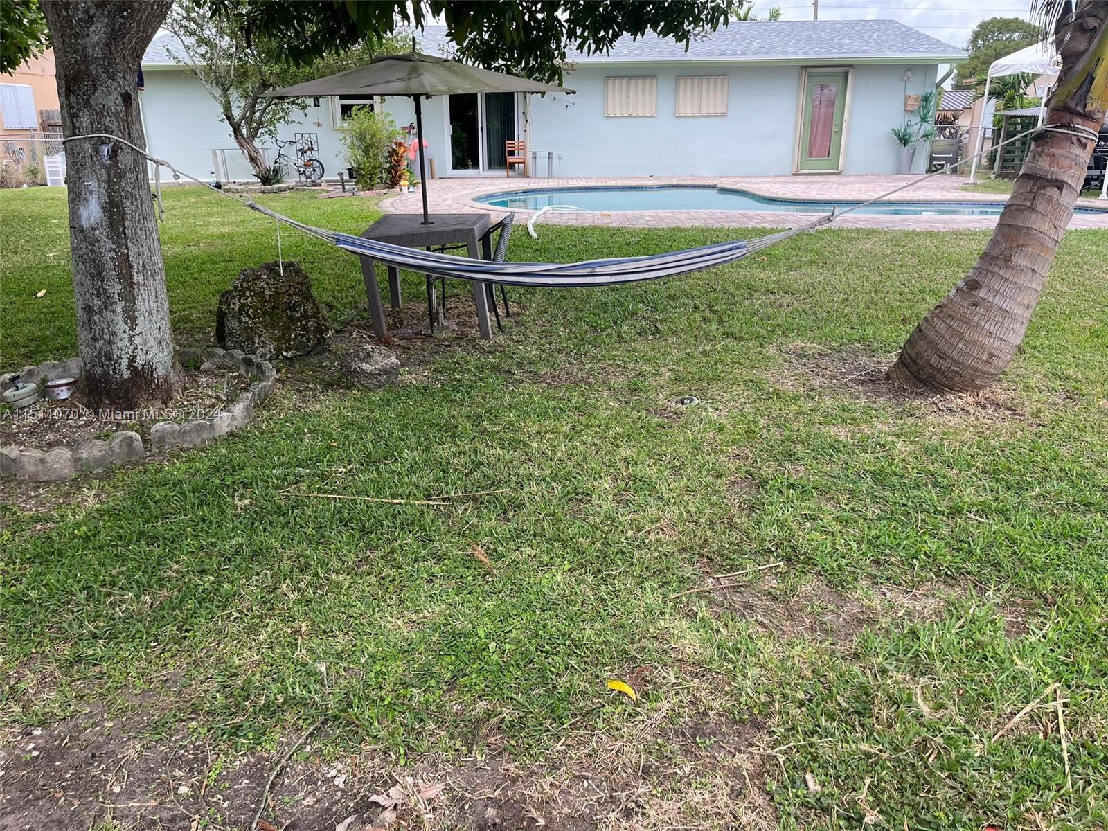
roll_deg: +0.3
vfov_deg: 53.1
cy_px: 416
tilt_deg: -18.1
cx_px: 554
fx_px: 832
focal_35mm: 26
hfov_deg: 67.3
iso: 50
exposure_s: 1/449
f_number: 1.6
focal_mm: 5.1
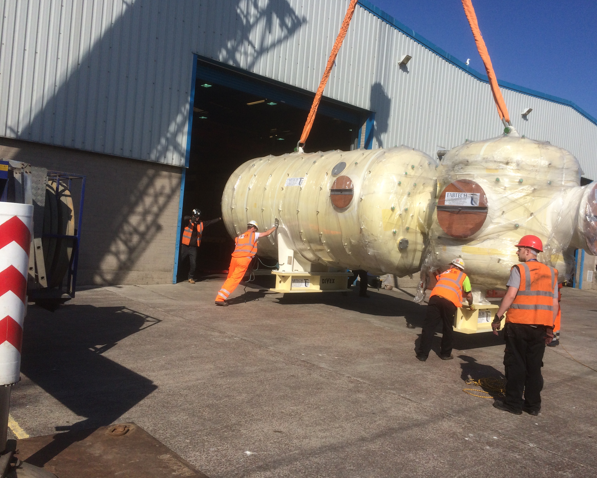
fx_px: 565
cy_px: 242
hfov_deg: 55.6
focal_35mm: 32
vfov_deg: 45.8
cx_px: 325
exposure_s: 1/4115
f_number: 2.2
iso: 40
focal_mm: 4.12
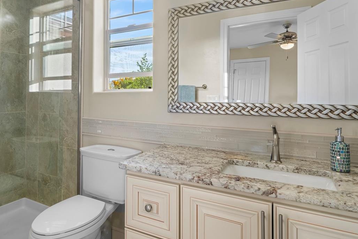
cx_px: 145
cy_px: 89
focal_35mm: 25
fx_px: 249
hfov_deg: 70.9
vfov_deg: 50.7
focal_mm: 16
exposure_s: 1/20
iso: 200
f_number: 7.1
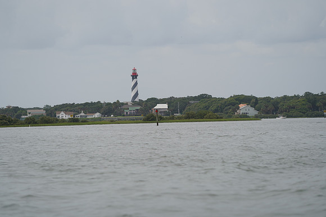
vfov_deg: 6.9
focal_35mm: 200
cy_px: 108
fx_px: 1811
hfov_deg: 10.3
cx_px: 163
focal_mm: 200
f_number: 4
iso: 125
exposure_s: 1/2000
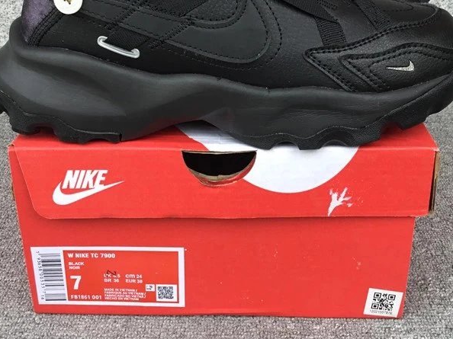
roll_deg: -0.7
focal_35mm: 47
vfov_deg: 30.5
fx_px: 615
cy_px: 99
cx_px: 236
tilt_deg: -21.8
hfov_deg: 40.4
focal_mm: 3.3
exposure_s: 1/110
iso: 25
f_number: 2.4
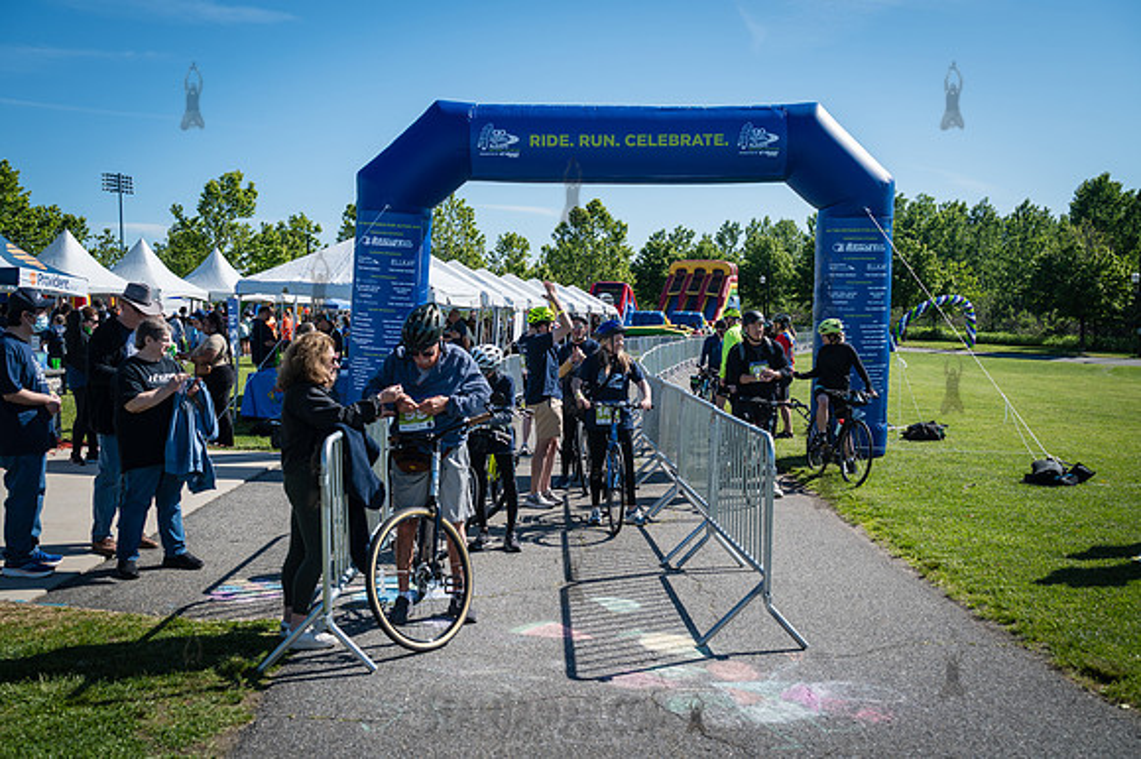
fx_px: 1154
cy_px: 380
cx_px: 570
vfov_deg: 36.4
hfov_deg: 52.6
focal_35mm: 36
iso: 160
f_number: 4.5
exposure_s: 1/1000
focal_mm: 36
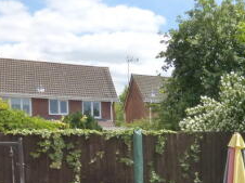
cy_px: 182
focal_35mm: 62
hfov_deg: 28.2
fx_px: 438
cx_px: 276
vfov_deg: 22.7
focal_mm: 4.3
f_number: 4
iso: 100
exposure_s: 1/640
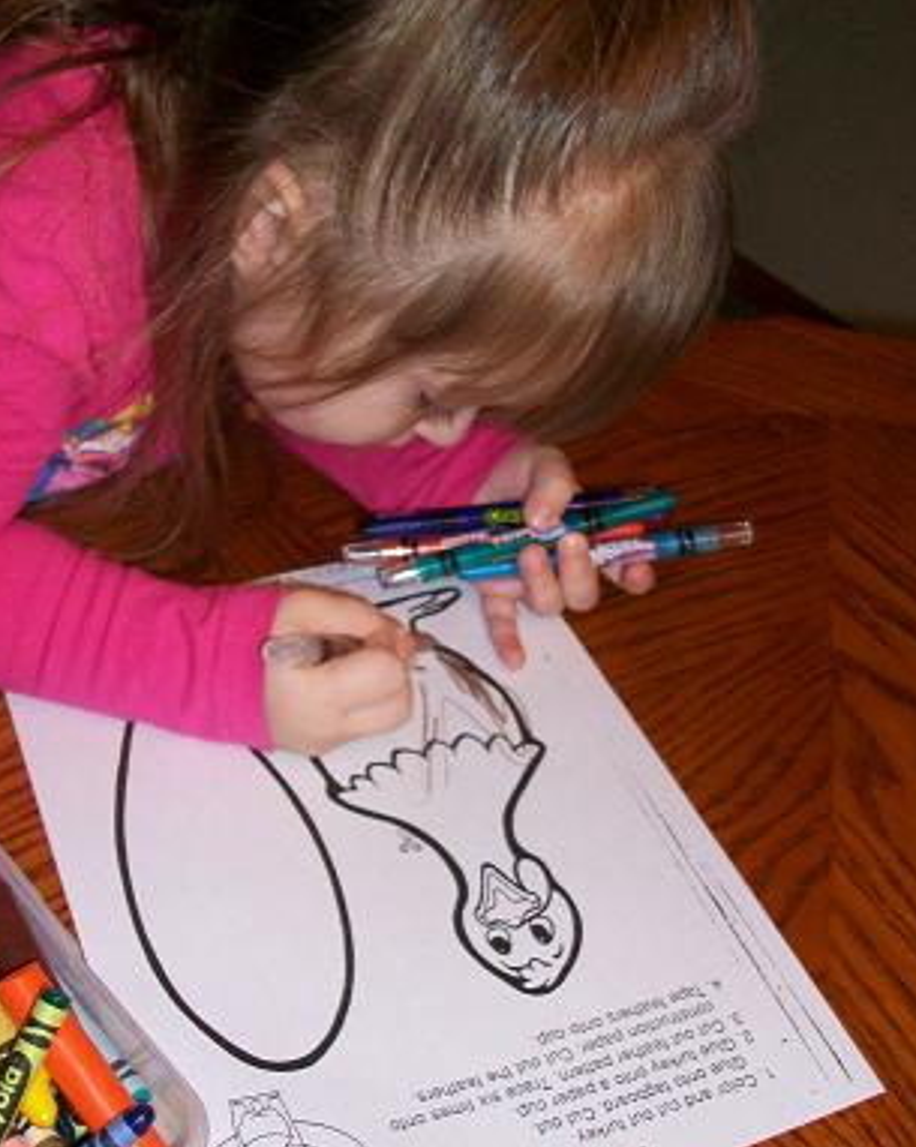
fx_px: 1425
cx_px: 398
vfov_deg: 43.8
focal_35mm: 42
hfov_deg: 35.6
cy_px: 647
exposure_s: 1/60
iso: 120
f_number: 2.8
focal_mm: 5.7
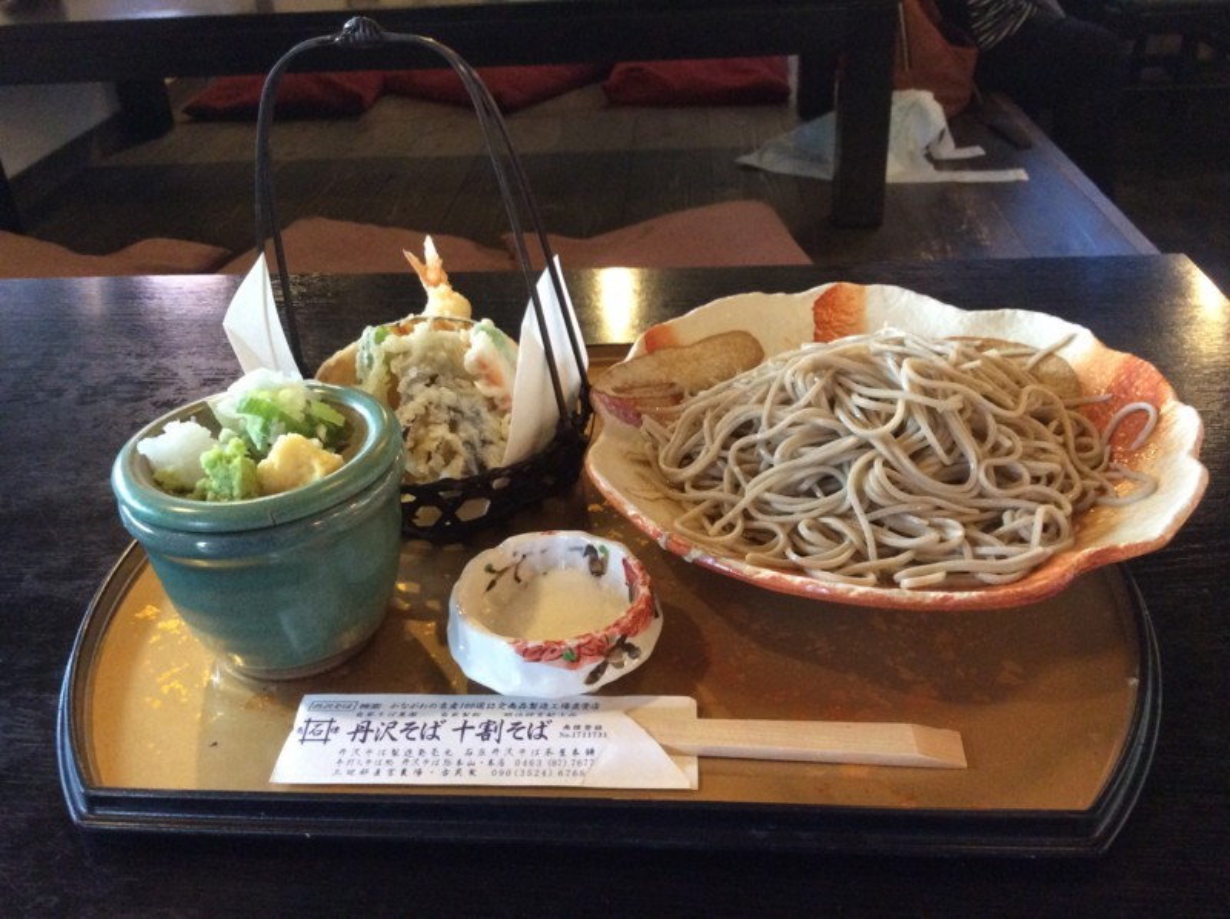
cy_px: 460
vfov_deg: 44.1
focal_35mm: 32
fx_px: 1136
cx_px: 615
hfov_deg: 56.9
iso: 250
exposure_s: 1/24
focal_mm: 3.3
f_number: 2.4
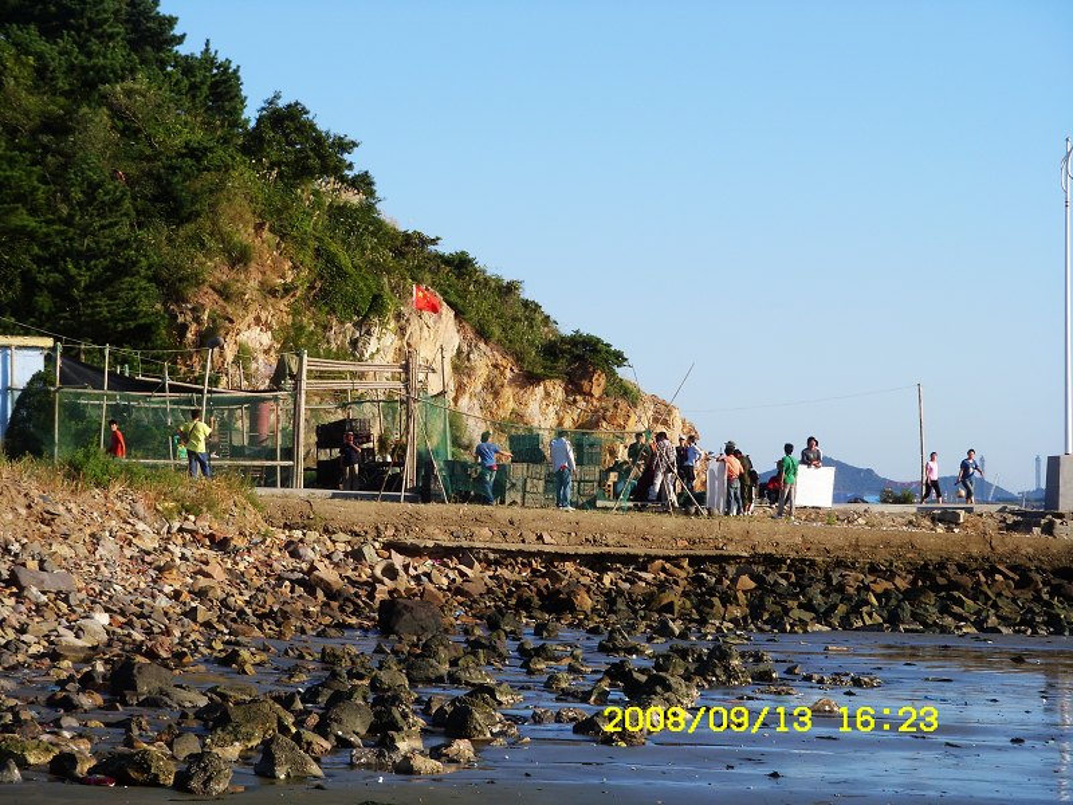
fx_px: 2263
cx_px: 536
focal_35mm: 73
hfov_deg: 26.7
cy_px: 402
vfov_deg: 20.2
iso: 50
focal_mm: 15.25
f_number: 7.8
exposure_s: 1/141
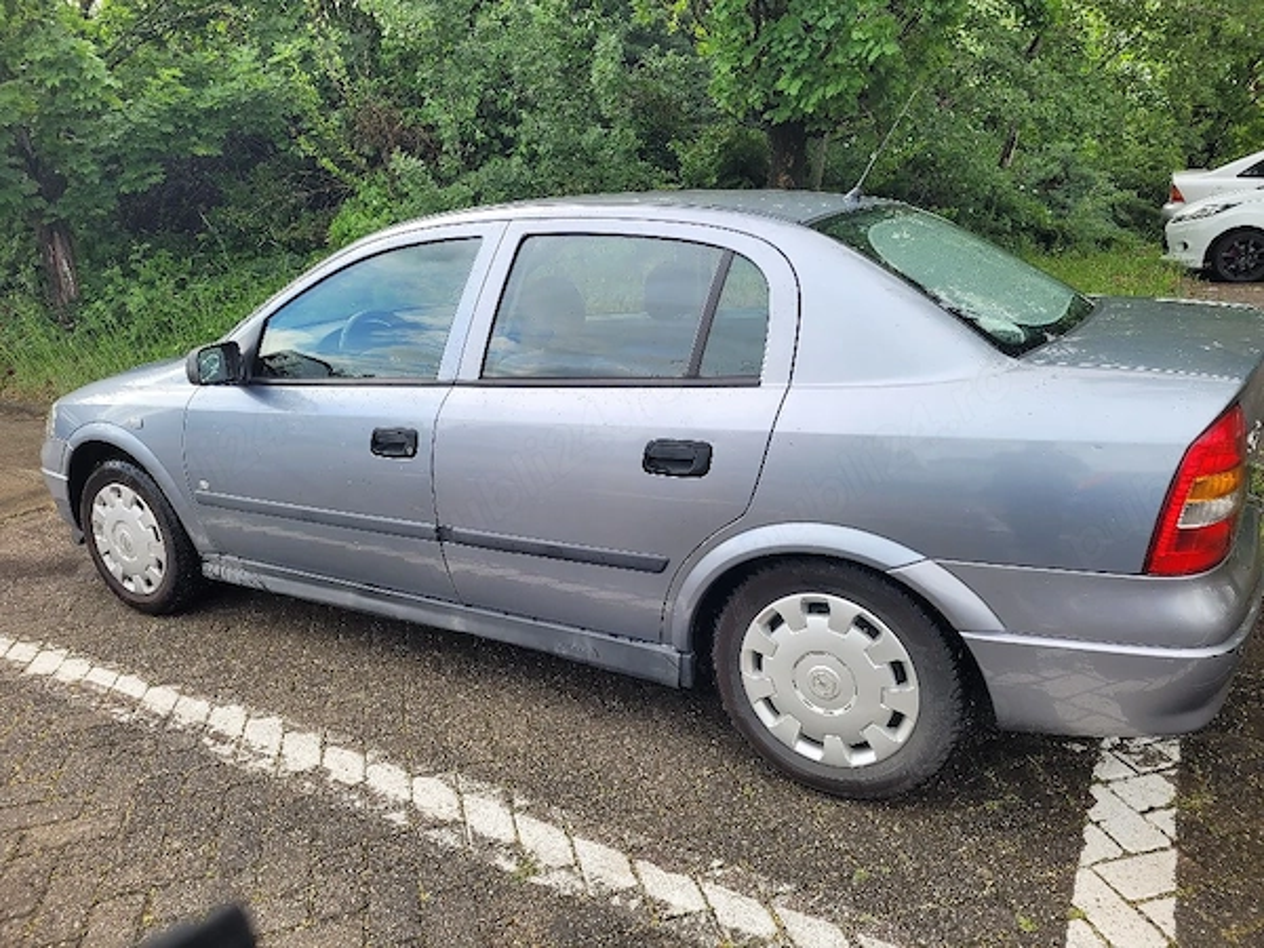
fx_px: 949
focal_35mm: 26
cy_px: 474
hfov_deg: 67.3
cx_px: 632
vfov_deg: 53.1
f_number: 1.8
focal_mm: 5.4
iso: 40
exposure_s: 1/417
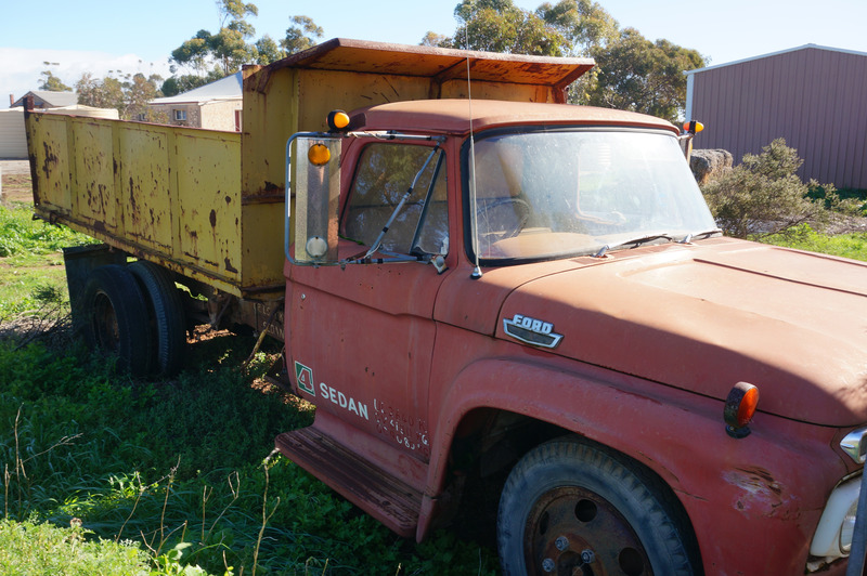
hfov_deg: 55.1
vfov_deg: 38.3
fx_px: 830
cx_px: 434
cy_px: 288
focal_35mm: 34
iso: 100
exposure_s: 1/80
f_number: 9
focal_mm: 23
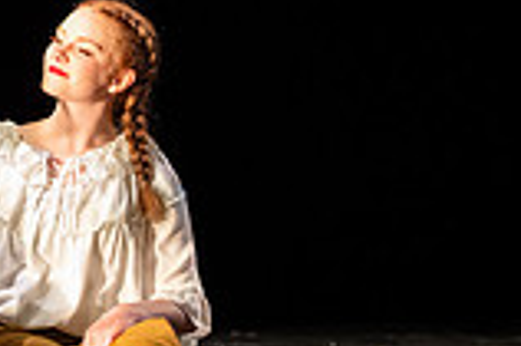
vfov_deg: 4.6
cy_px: -87
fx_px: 4308
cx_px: -234
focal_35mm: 298
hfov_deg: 6.8
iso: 3200
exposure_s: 1/200
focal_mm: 71
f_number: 2.8
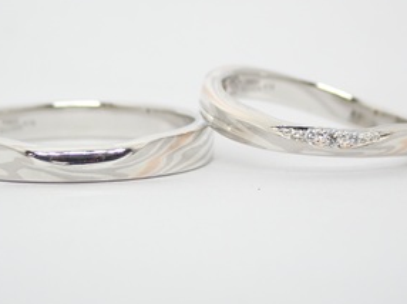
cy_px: 151
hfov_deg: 16.3
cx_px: 186
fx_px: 1421
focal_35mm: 121
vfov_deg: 12.2
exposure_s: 1/100
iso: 200
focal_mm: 13.65
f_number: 4.1
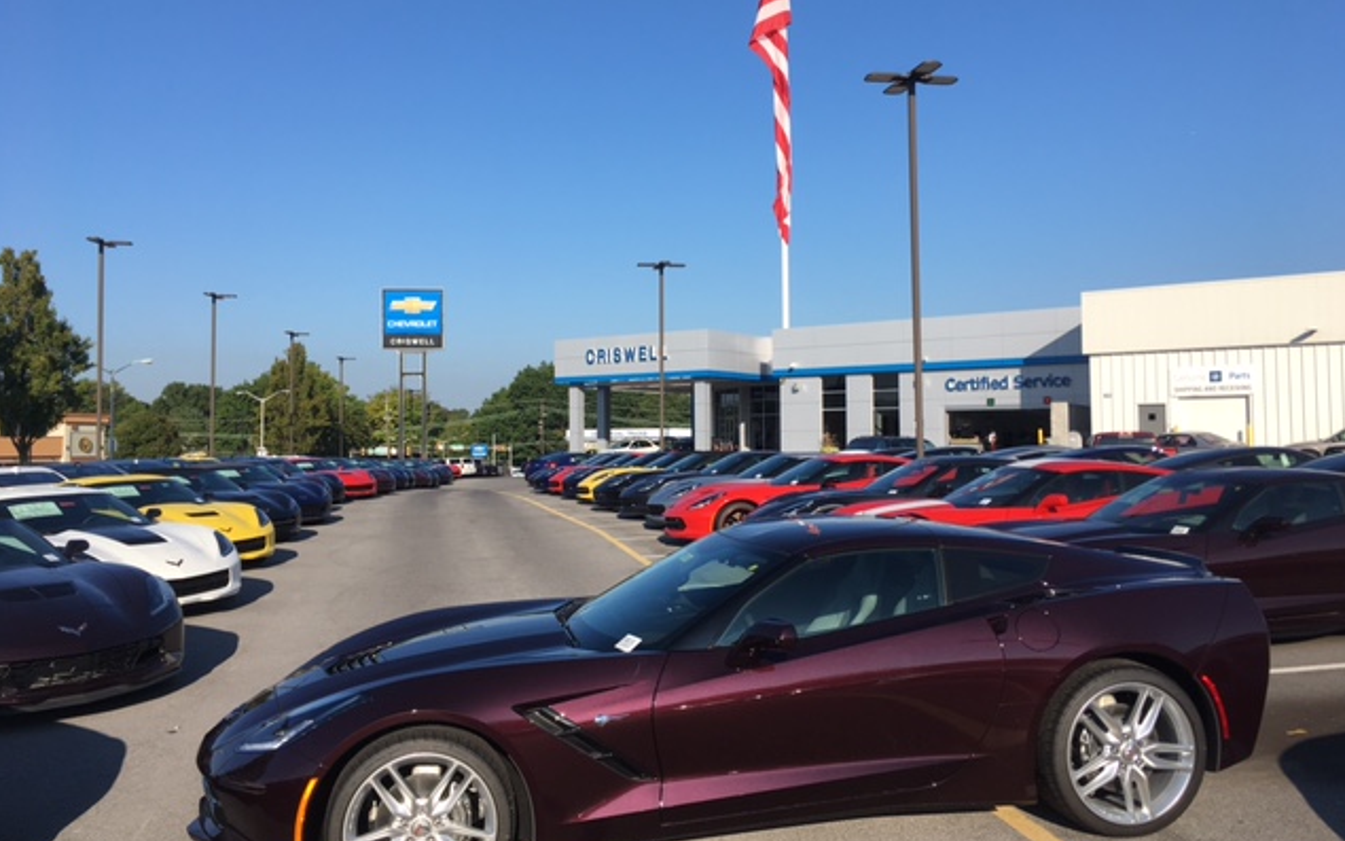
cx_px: 674
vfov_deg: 40.6
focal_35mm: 31
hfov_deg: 61.2
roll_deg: -0.8
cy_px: 394
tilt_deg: +2.8
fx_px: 1136
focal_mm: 4.15
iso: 25
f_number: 2.2
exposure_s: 1/1326
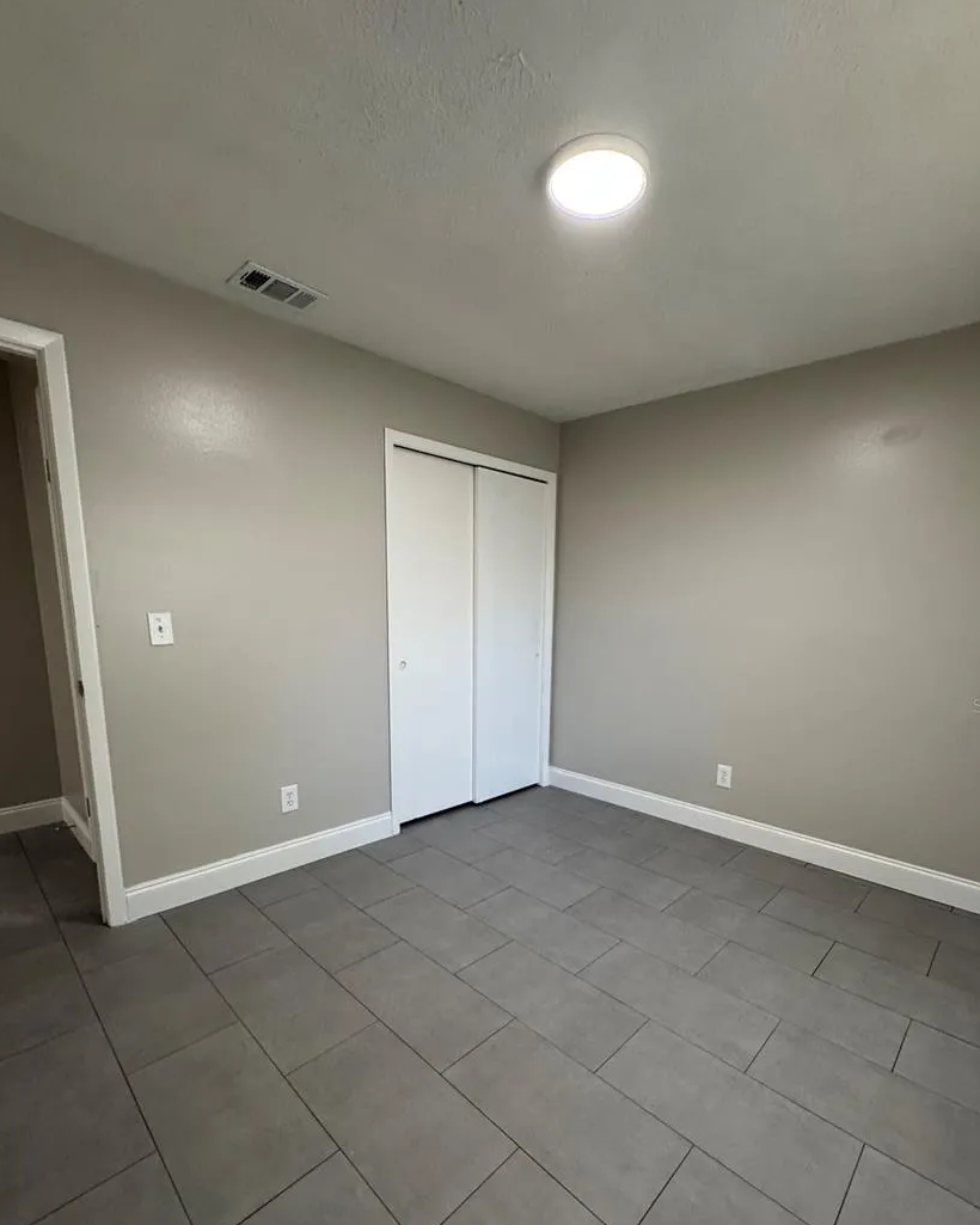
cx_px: 520
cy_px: 705
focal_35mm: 16
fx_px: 580
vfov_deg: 92.4
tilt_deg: -9.9
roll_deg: -0.3
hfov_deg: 80.3
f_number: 2.2
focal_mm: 2.22
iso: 320
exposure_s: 1/99
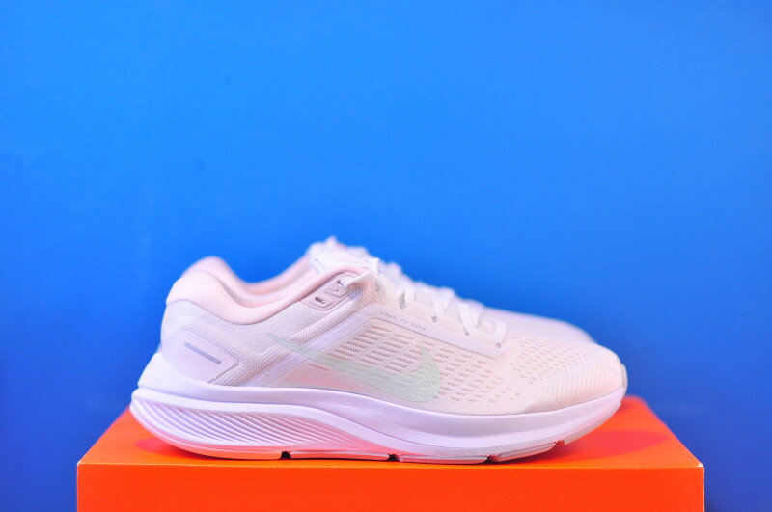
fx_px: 1606
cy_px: 256
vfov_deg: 18.1
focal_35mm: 75
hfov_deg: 27.0
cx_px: 386
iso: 250
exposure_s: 1/320
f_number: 2
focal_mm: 50
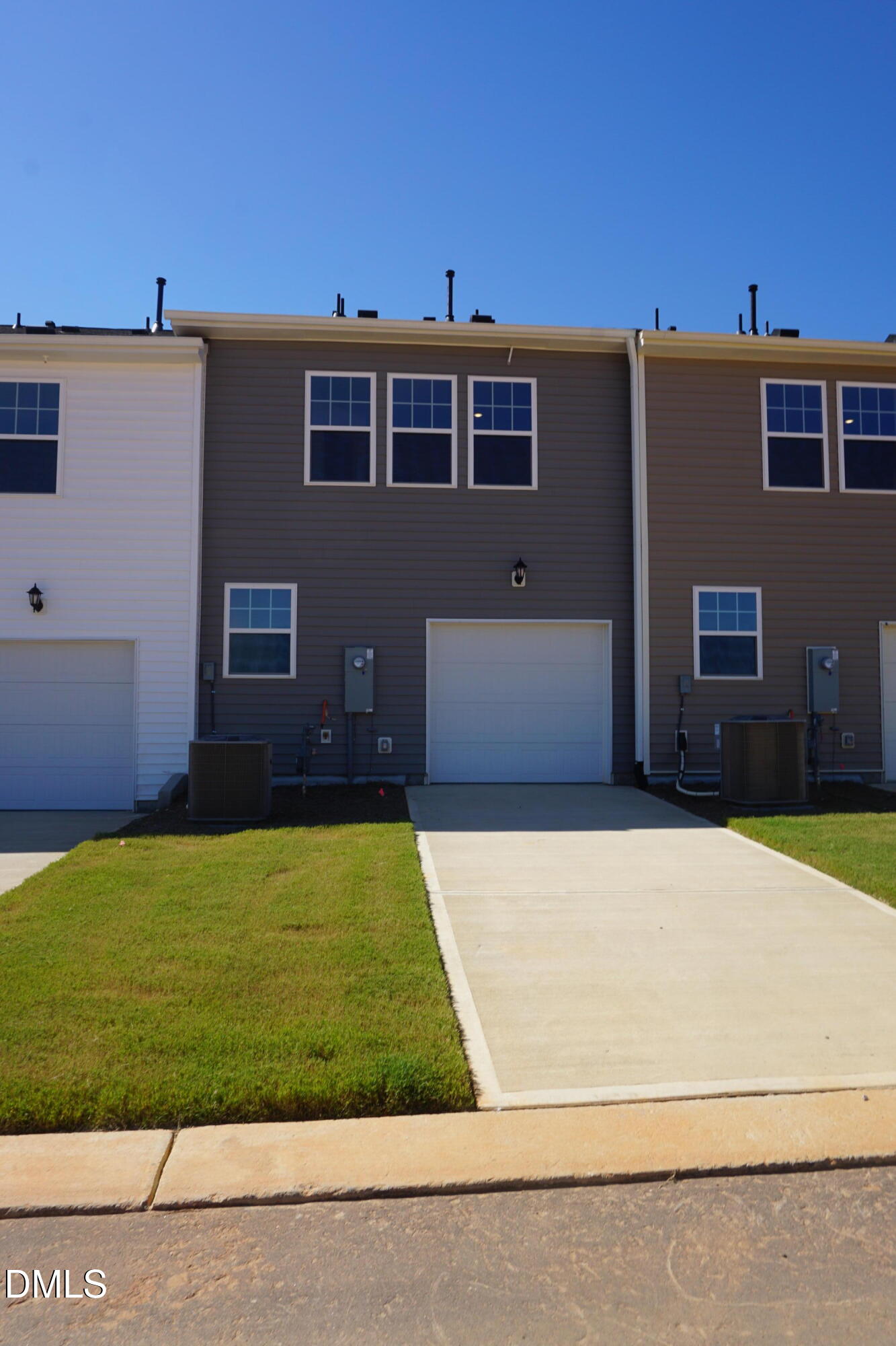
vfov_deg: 73.7
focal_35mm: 24
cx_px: 448
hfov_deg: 53.1
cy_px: 673
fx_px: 896
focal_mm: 16
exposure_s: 1/160
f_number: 11
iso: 100
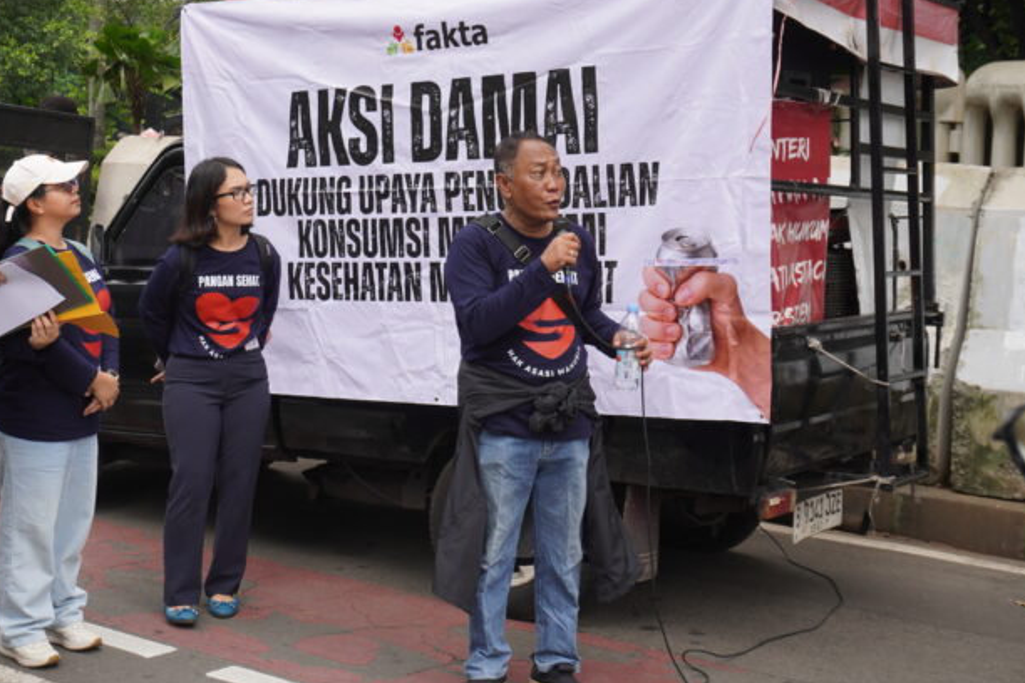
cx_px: 407
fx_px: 1555
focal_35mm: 55
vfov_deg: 24.7
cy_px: 271
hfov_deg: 36.3
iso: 200
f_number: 8
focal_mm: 29
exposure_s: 1/160
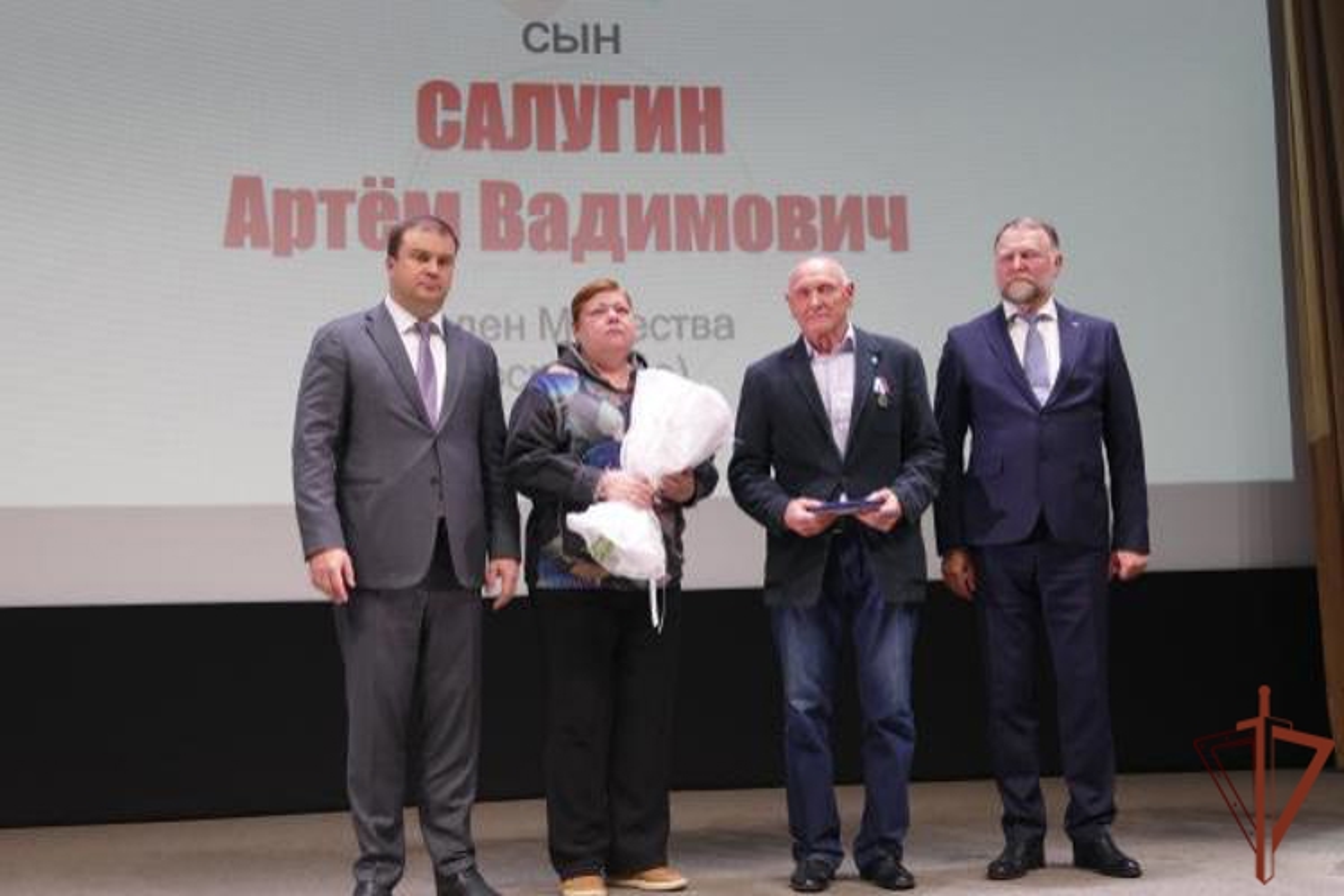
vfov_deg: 32.6
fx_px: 1531
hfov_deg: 47.4
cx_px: 672
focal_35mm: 41
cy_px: 448
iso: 500
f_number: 3.2
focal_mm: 15.02
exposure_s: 1/80
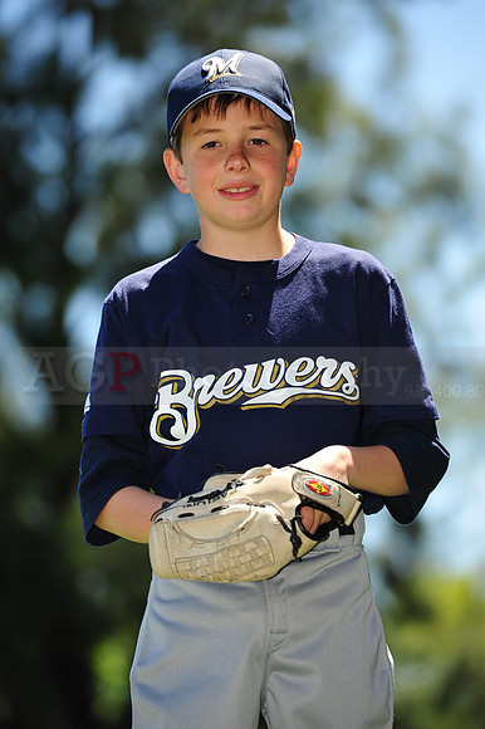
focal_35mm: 200
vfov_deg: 10.3
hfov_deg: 6.9
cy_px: 364
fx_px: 4046
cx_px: 242
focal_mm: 200
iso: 200
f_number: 4
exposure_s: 1/800
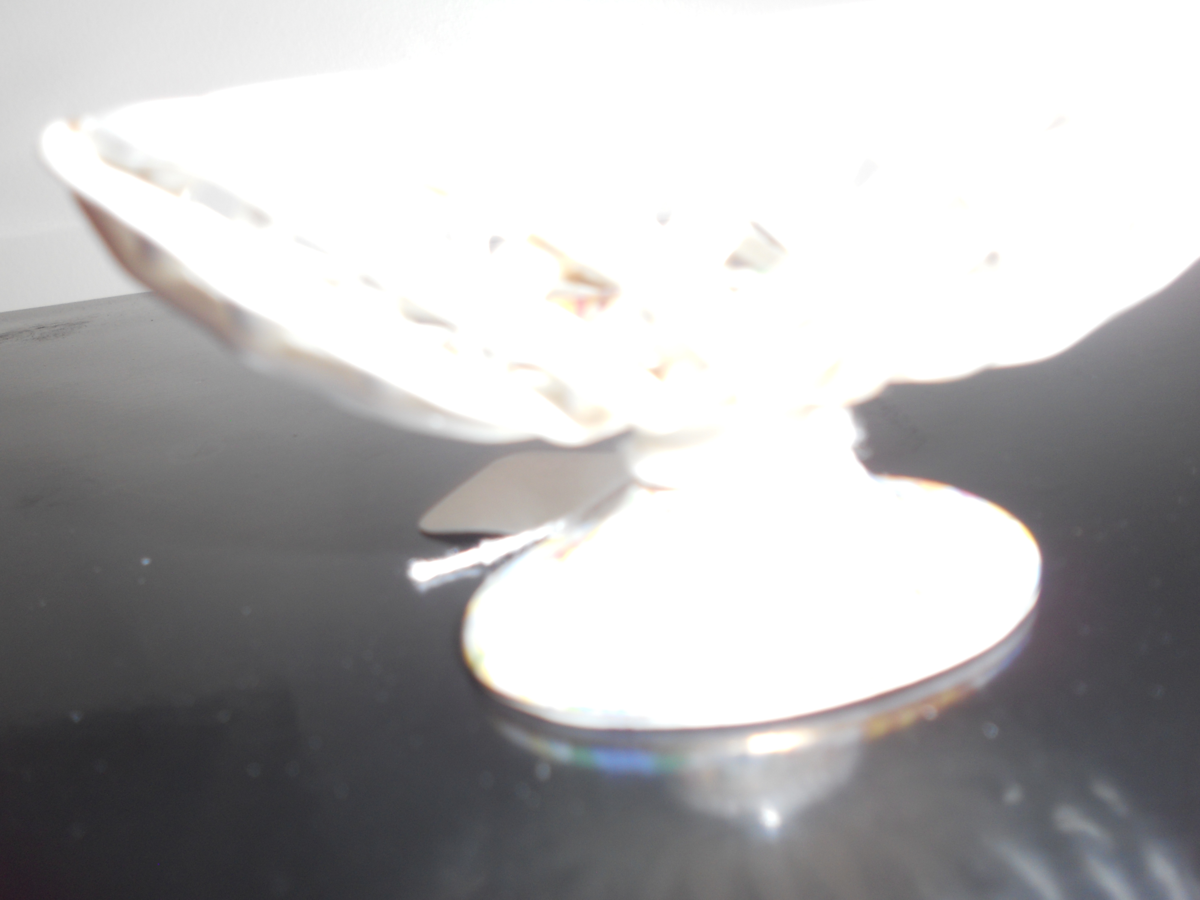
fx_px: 1109
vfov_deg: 44.2
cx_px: 600
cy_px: 450
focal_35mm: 32
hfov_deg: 56.8
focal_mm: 5.8
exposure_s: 1/25
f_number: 3.5
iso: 80
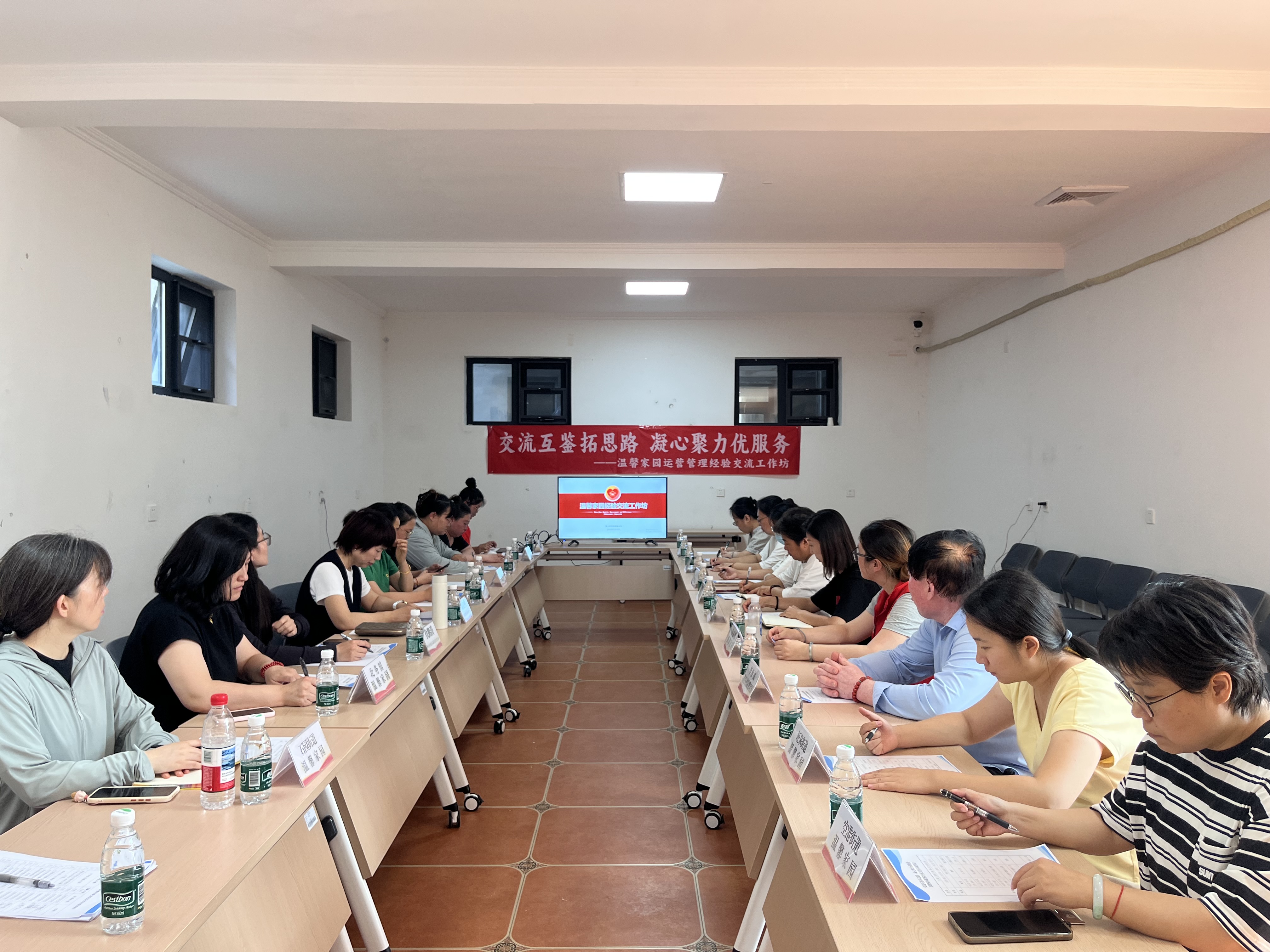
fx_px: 954
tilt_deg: -0.5
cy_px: 476
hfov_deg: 67.3
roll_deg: -0.6
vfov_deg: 53.1
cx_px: 635
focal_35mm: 26
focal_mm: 5.1
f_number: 1.6
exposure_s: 1/75
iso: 64
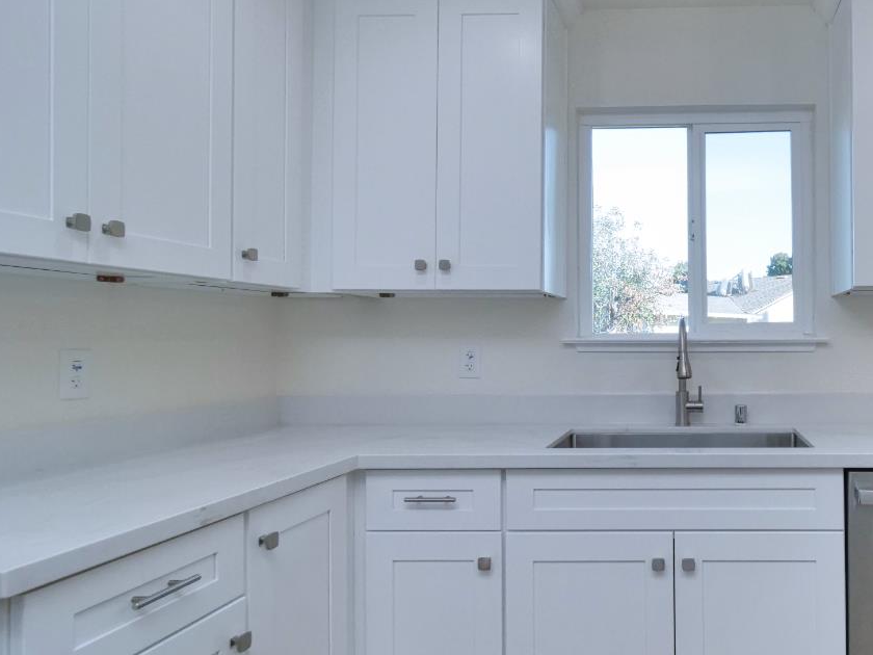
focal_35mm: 25
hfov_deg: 63.0
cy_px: 333
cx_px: 707
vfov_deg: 54.9
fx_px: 630
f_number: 8
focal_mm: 7
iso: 800
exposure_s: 1/160
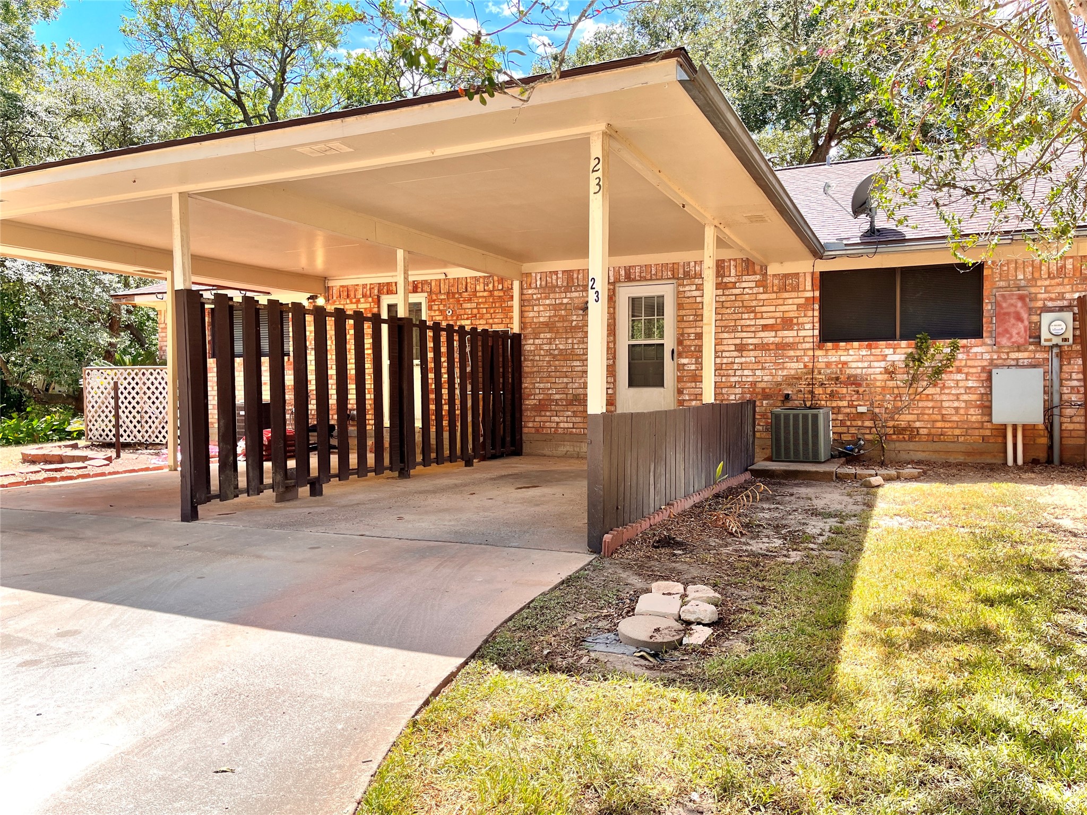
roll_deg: -0.4
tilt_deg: -1.7
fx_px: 816
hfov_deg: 67.3
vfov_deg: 53.1
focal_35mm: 26
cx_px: 544
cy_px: 408
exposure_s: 1/625
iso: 50
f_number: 1.6
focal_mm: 5.1
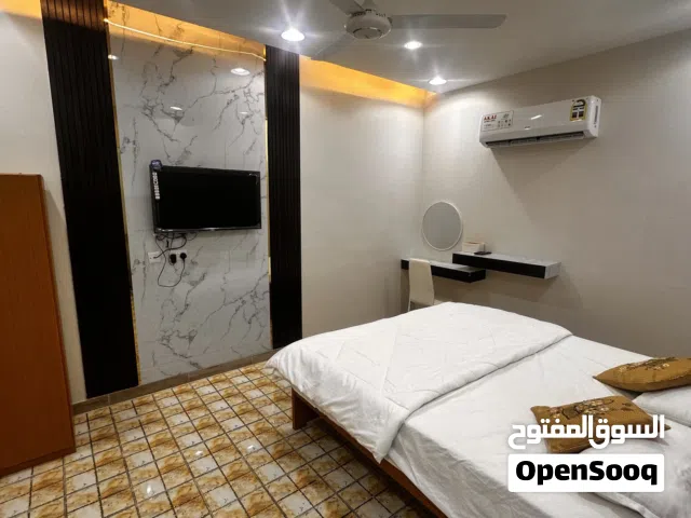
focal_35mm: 14
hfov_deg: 102.1
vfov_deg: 85.7
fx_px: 279
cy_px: 259
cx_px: 346
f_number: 2.2
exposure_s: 1/100
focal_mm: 2.22
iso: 80
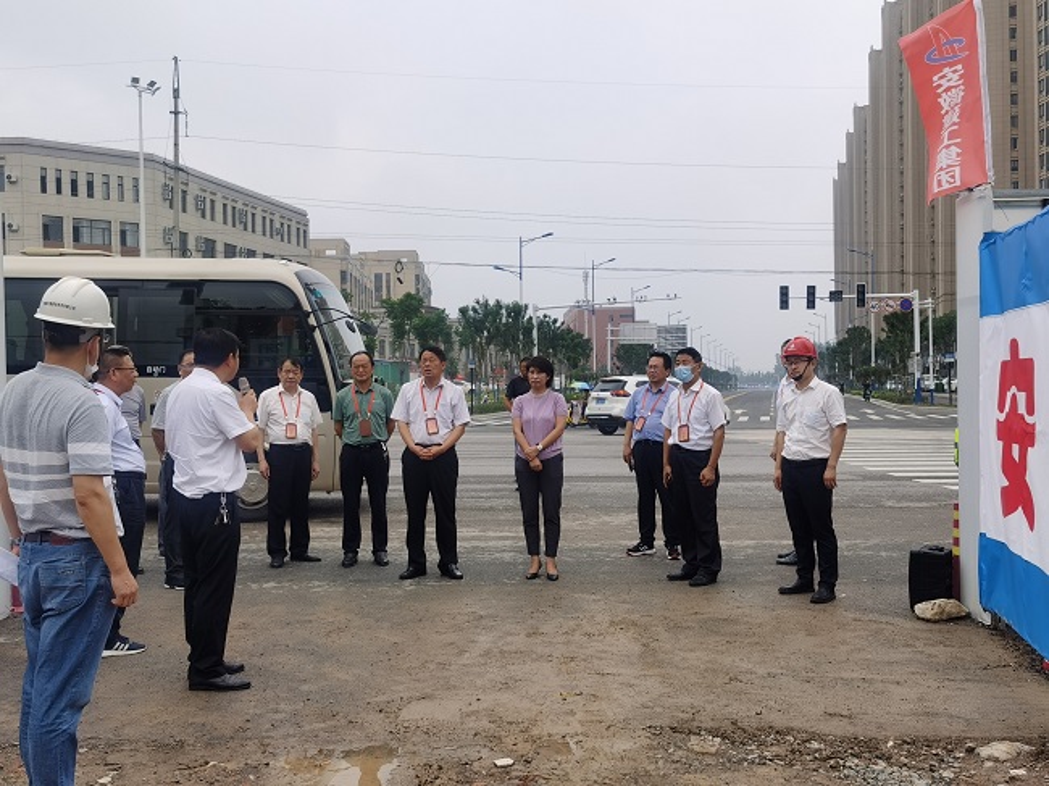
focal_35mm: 37
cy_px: 393
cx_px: 524
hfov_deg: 50.2
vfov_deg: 38.6
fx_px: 1121
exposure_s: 1/2817
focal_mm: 5.56
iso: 50
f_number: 1.6
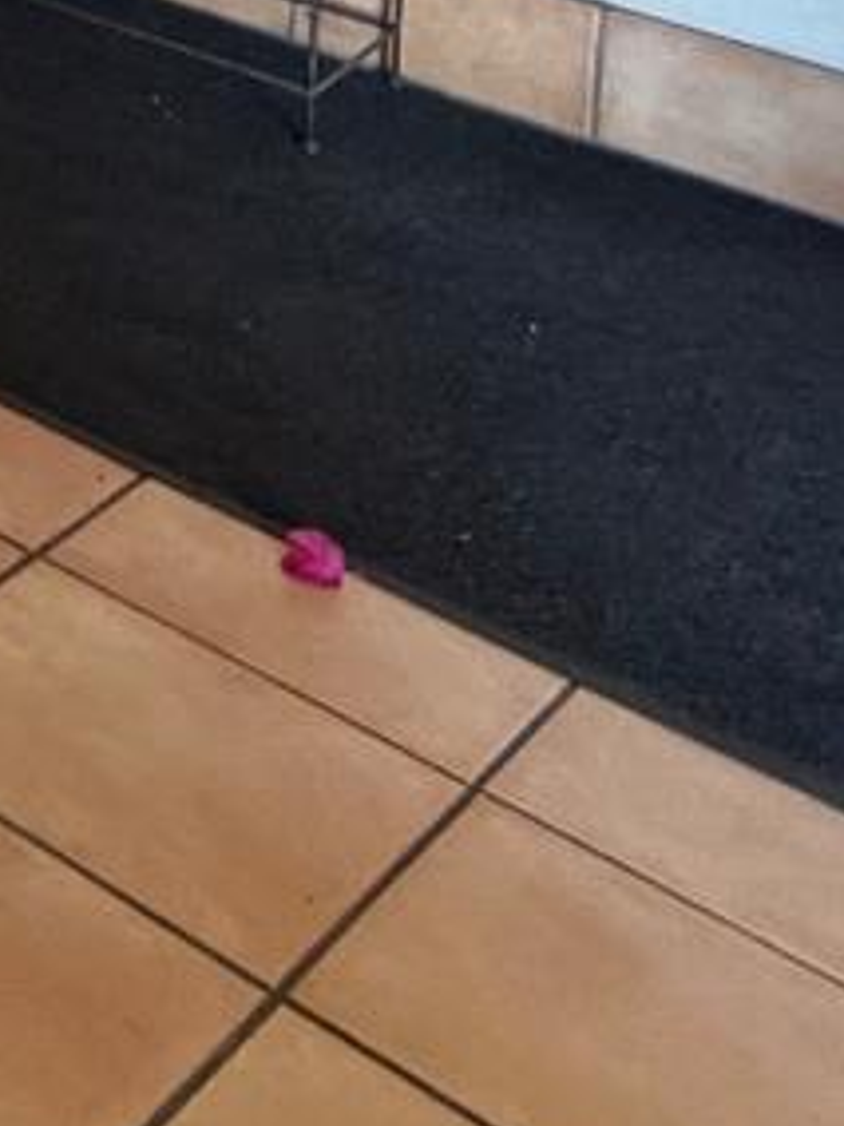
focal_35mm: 74
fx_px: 2406
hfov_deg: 13.9
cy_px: -850
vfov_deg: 19.9
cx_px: -1185
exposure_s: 1/94
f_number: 2.2
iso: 320
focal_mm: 2.22
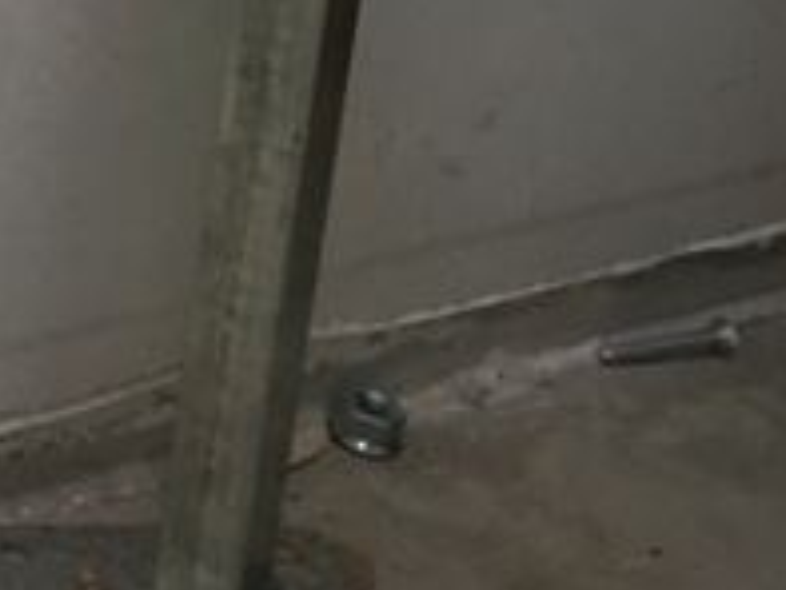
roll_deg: -3.8
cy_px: -291
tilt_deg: -14.3
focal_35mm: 94
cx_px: -327
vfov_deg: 14.7
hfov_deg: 18.8
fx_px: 2136
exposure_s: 1/8
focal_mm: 4.15
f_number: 2.2
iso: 100
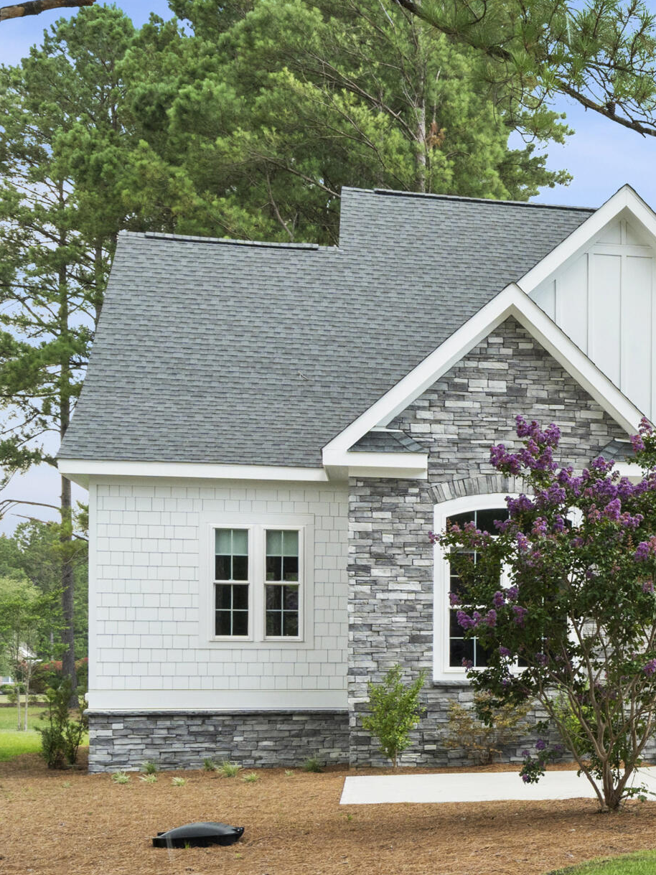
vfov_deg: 27.3
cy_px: 542
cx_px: 994
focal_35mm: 71
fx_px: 1794
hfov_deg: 18.3
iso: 640
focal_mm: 30
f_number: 9
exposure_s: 1/320
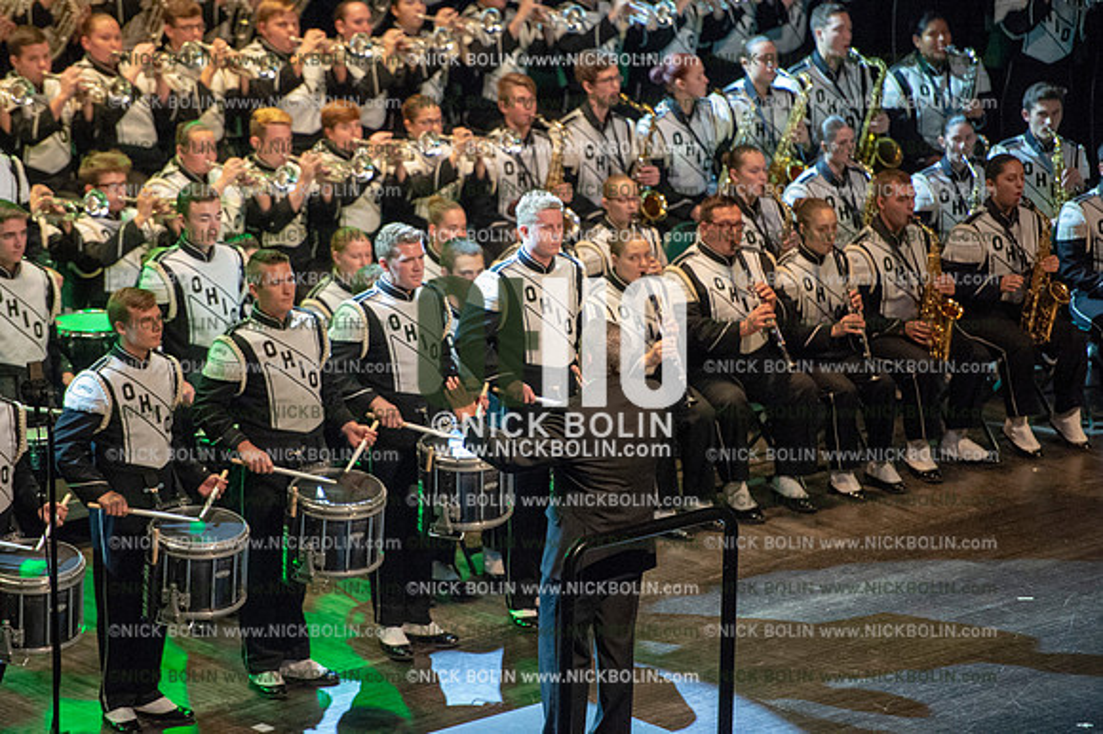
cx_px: 552
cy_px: 367
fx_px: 6124
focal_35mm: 200
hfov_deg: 10.3
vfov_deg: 6.9
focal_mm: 200
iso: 8000
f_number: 2.8
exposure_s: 1/2000
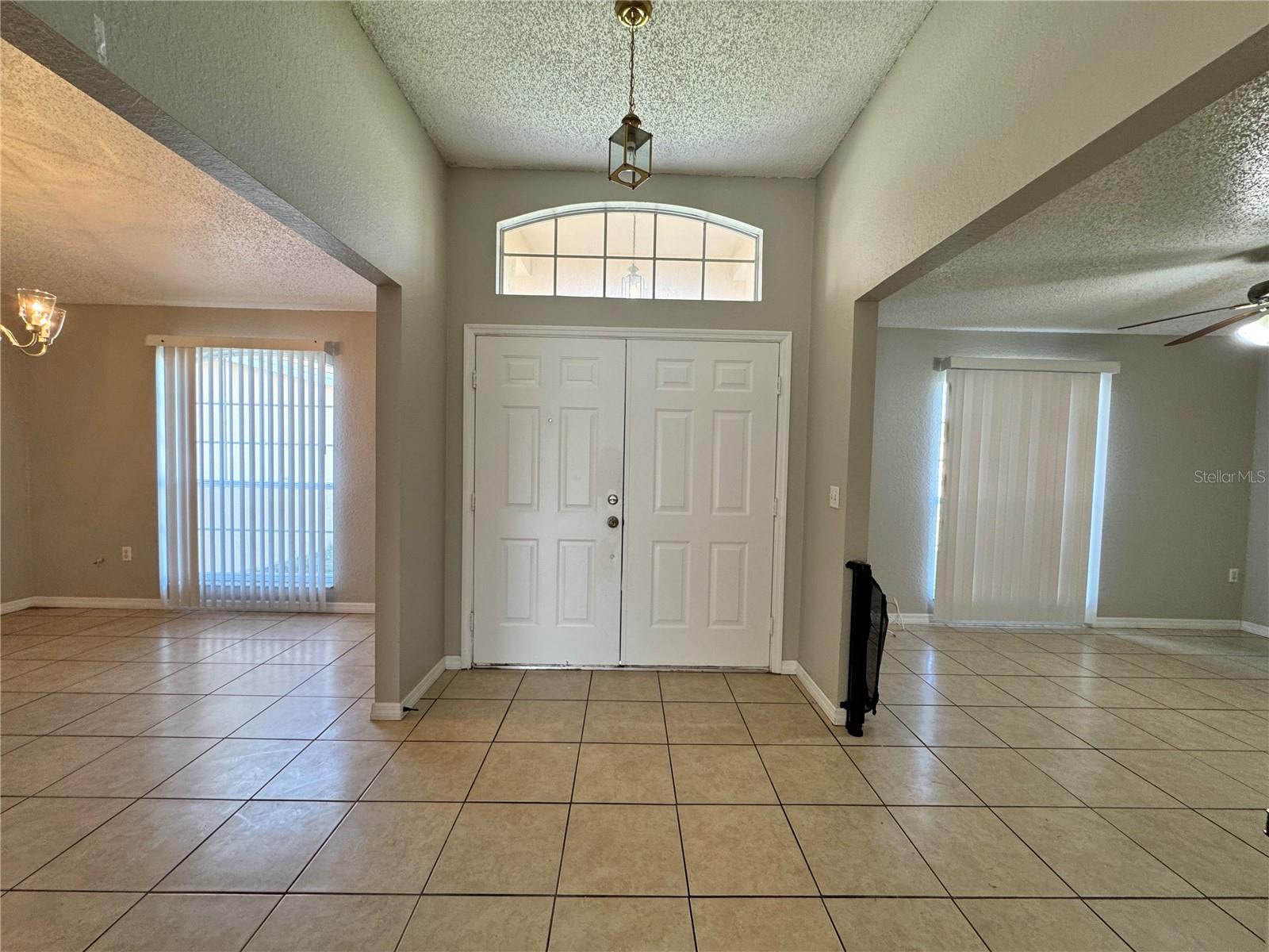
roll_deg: -1.9
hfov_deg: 102.1
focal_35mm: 14
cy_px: 476
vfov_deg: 85.7
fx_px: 513
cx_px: 634
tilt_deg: -2.9
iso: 160
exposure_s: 1/120
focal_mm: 2.22
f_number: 2.2
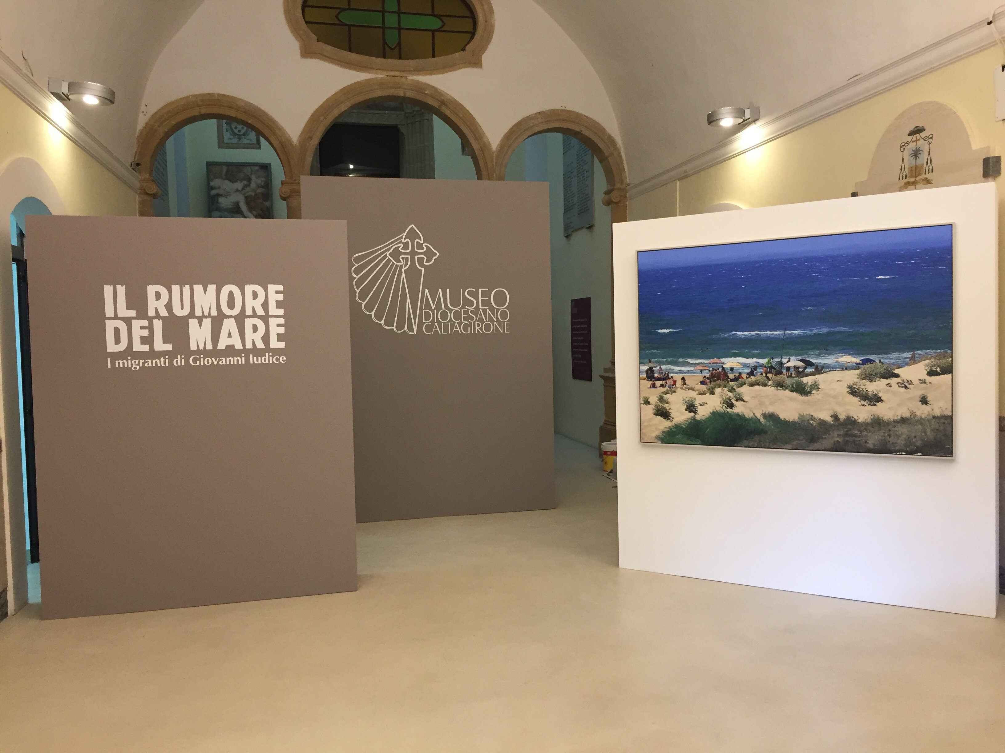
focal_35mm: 29
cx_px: 502
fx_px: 842
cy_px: 376
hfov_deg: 61.7
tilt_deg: -2.1
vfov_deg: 48.2
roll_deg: +0.4
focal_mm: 4.15
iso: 160
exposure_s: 1/33
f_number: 2.2
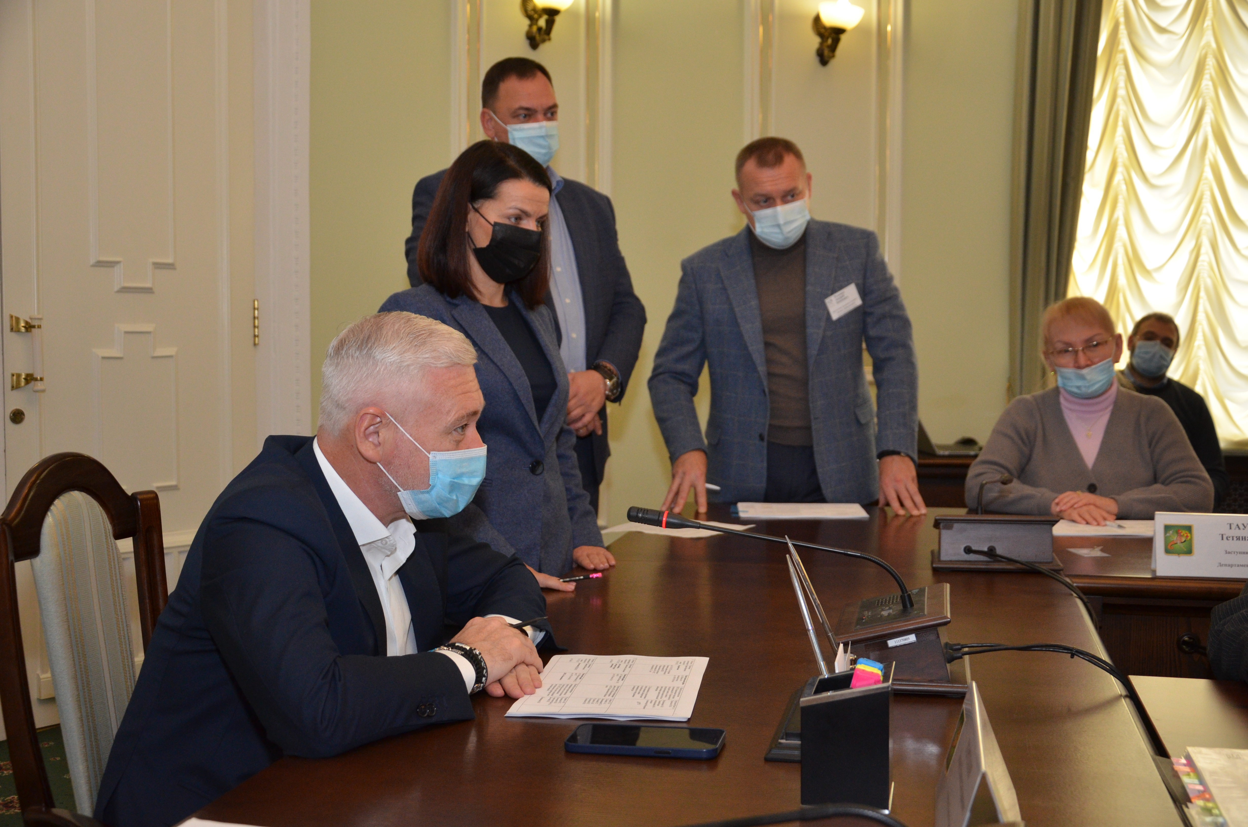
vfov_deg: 34.1
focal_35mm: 39
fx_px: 1349
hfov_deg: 49.6
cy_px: 414
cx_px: 624
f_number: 4
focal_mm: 26
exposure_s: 1/250
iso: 800
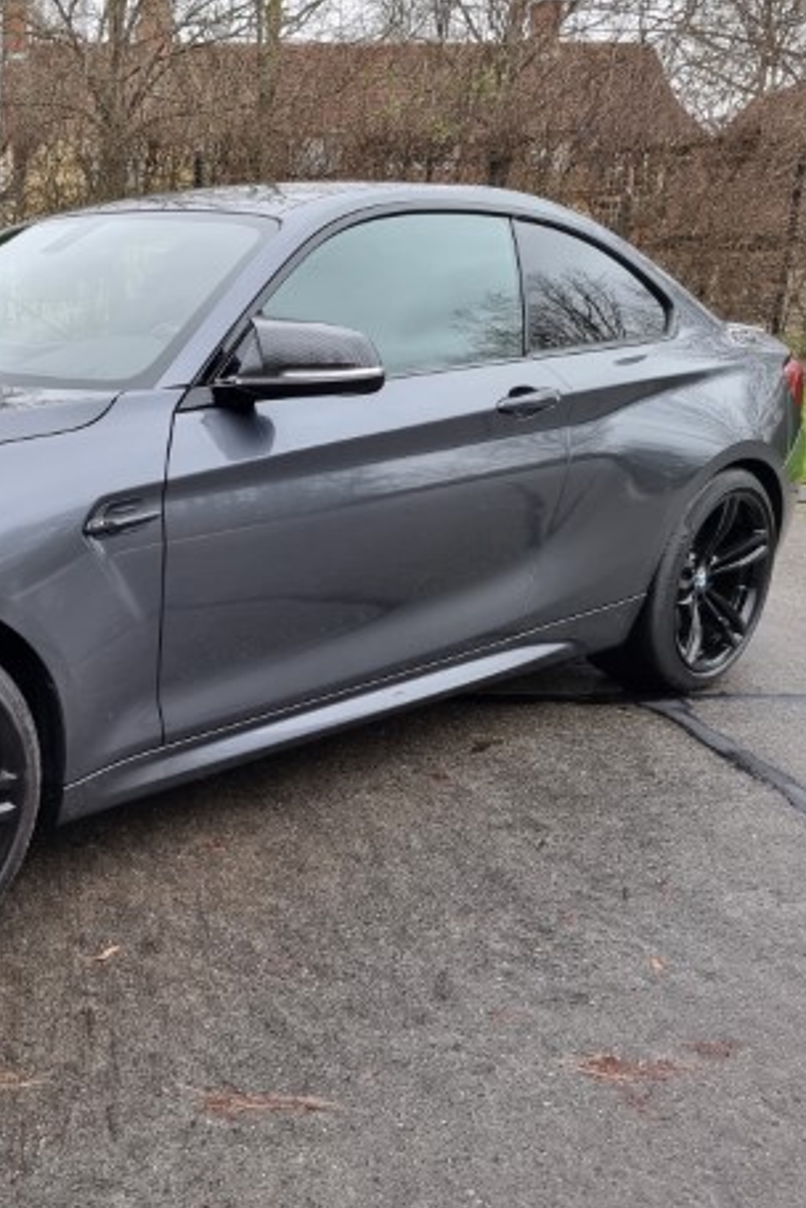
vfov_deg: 54.4
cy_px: 617
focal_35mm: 35
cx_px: 24
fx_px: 1175
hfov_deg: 34.8
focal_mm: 6.7
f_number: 1.8
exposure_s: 1/100
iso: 100
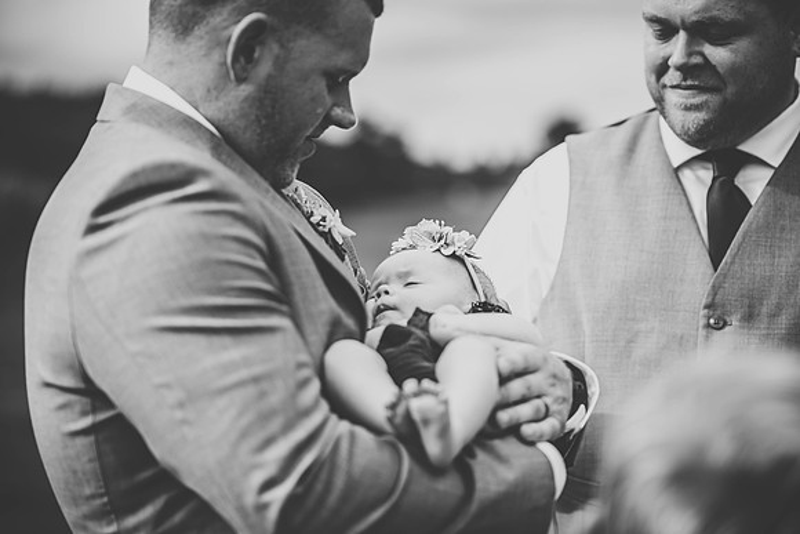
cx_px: 400
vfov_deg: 13.0
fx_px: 2334
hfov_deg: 19.5
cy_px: 267
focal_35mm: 105
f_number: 2.8
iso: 200
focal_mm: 105
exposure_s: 1/2500
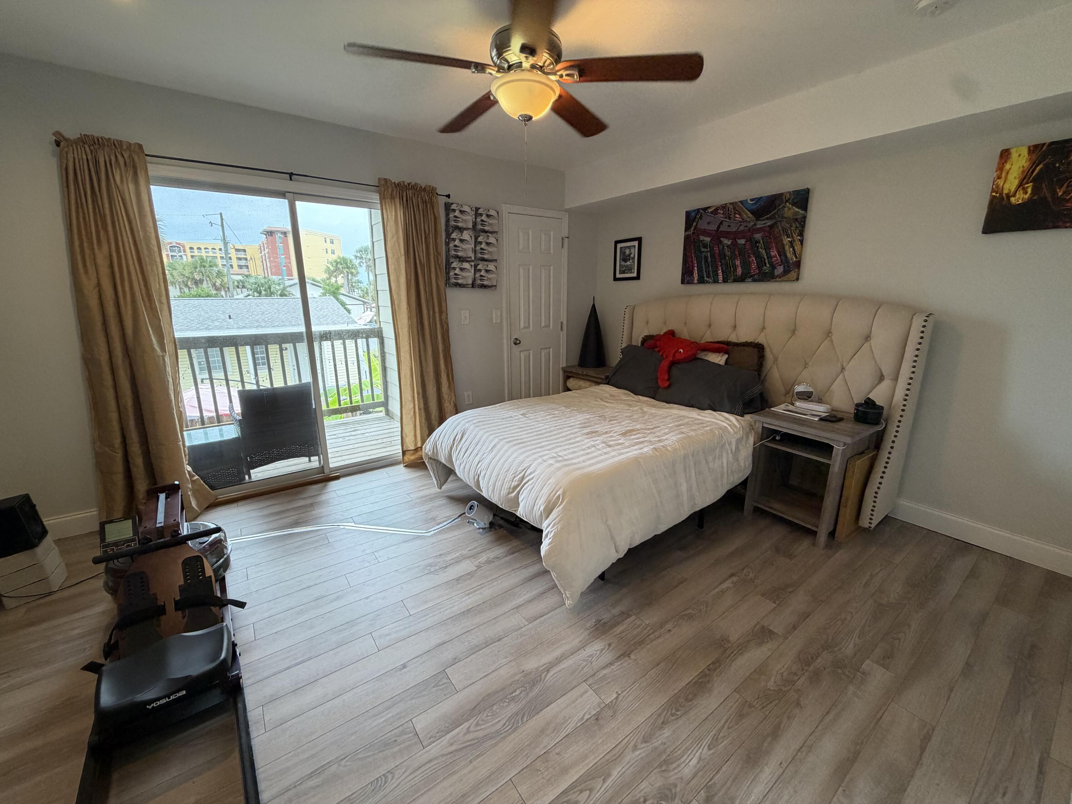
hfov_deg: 102.1
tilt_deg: -13.8
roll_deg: +0.5
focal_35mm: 14
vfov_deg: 85.7
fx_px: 434
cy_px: 402
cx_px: 536
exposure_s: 1/120
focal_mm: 2.22
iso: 200
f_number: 2.2
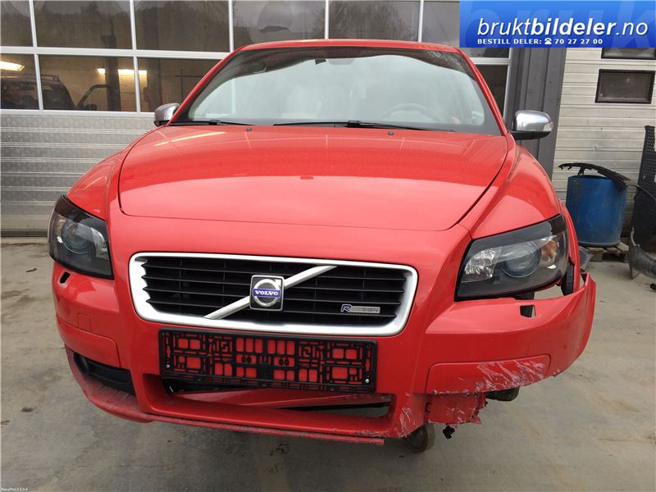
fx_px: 550
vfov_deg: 48.2
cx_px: 328
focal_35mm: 29
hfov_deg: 61.7
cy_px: 246
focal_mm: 4.15
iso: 40
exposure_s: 1/120
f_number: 2.2
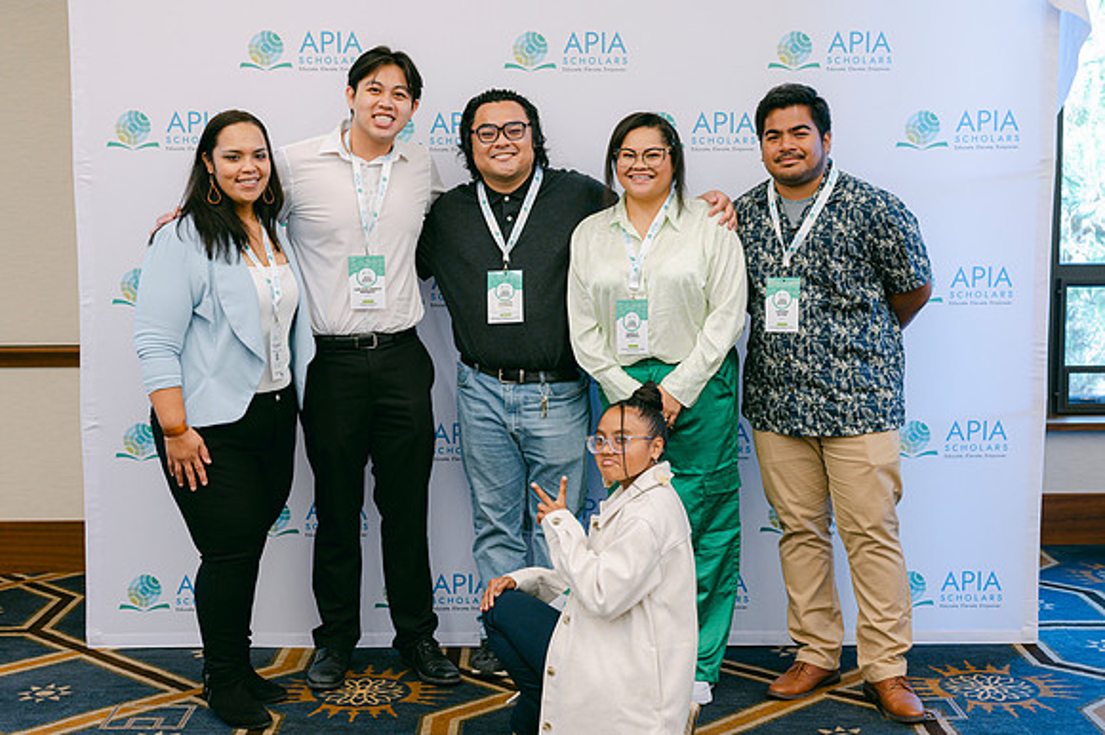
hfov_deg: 39.6
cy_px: 368
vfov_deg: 27.0
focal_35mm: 50
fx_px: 1534
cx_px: 552
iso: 200
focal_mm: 50
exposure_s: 1/125
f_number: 4
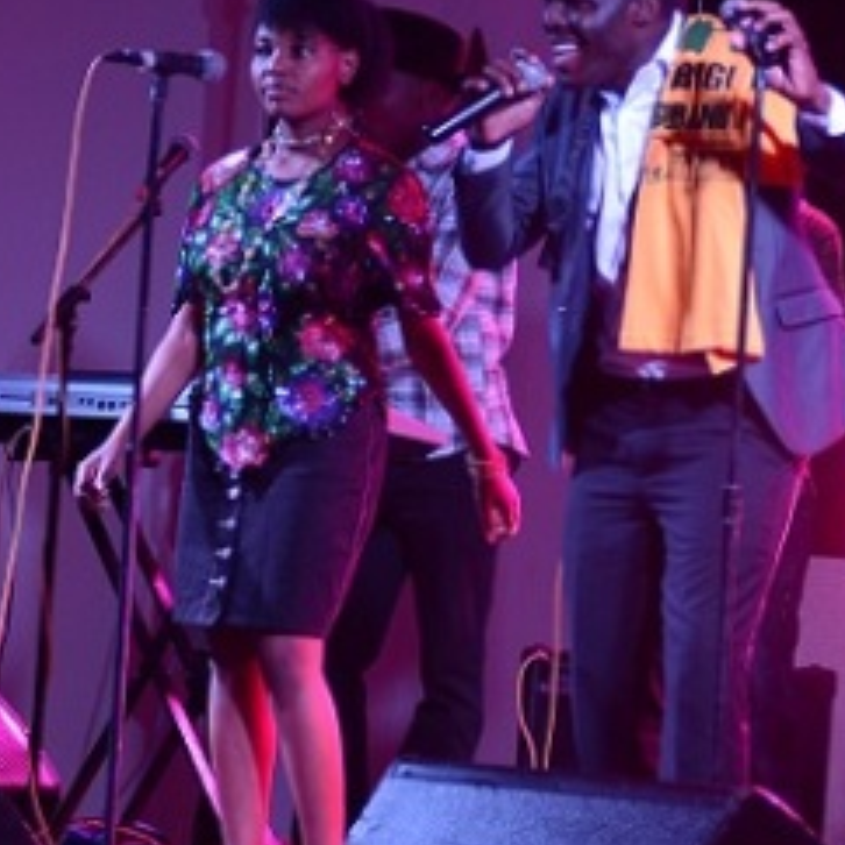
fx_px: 7429
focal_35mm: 269
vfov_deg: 6.5
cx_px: 786
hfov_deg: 6.5
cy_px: 265
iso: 640
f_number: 2.8
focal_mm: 80
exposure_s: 1/250
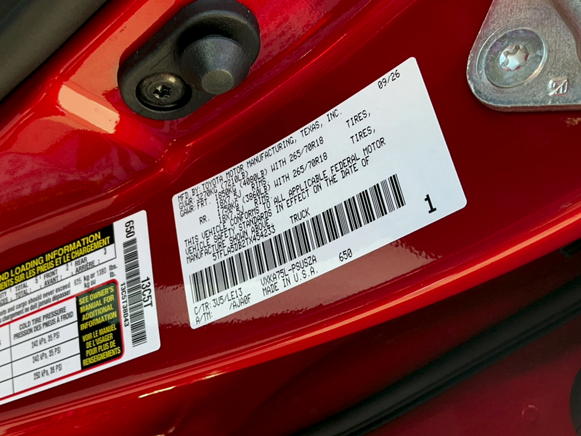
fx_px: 504
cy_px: 218
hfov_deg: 60.0
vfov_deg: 46.8
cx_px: 290
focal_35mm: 30
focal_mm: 3
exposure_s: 1/60
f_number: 1.8
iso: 40
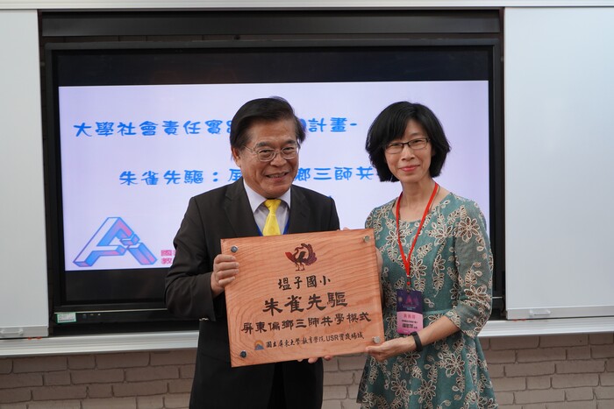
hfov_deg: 39.6
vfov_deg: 27.0
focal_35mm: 50
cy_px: 204
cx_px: 307
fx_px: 853
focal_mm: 50
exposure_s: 1/160
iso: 1250
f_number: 4.5
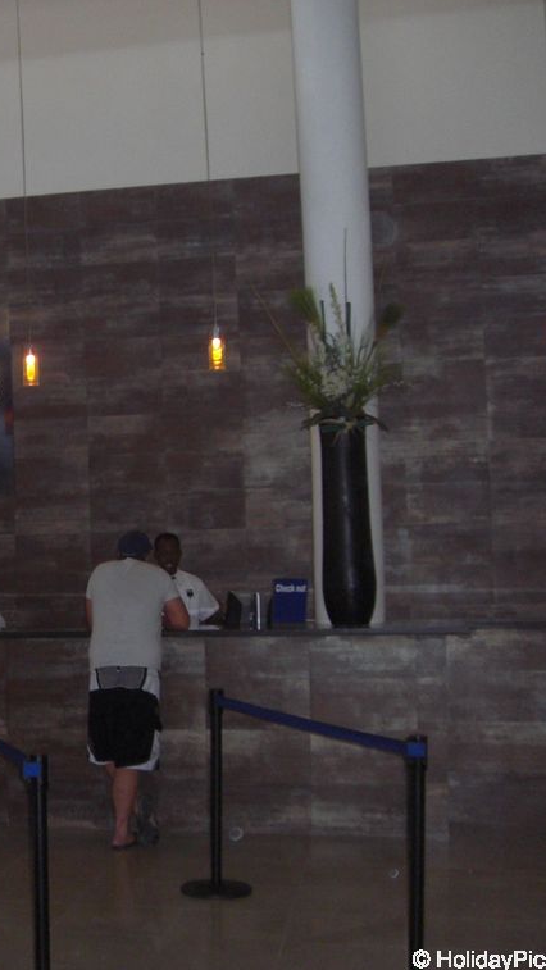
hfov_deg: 20.4
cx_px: -58
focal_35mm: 56
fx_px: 1441
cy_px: 488
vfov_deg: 37.2
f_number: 2.7
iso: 200
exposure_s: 1/60
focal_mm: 6.2
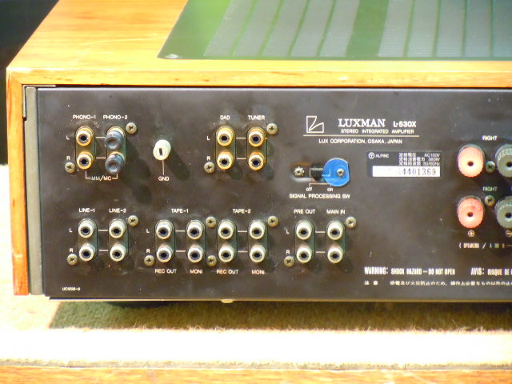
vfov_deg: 6.5
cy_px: 192
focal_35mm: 229
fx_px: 3387
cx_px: 256
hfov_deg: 8.6
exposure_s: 1/3
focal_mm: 41.2
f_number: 4.8
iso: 800
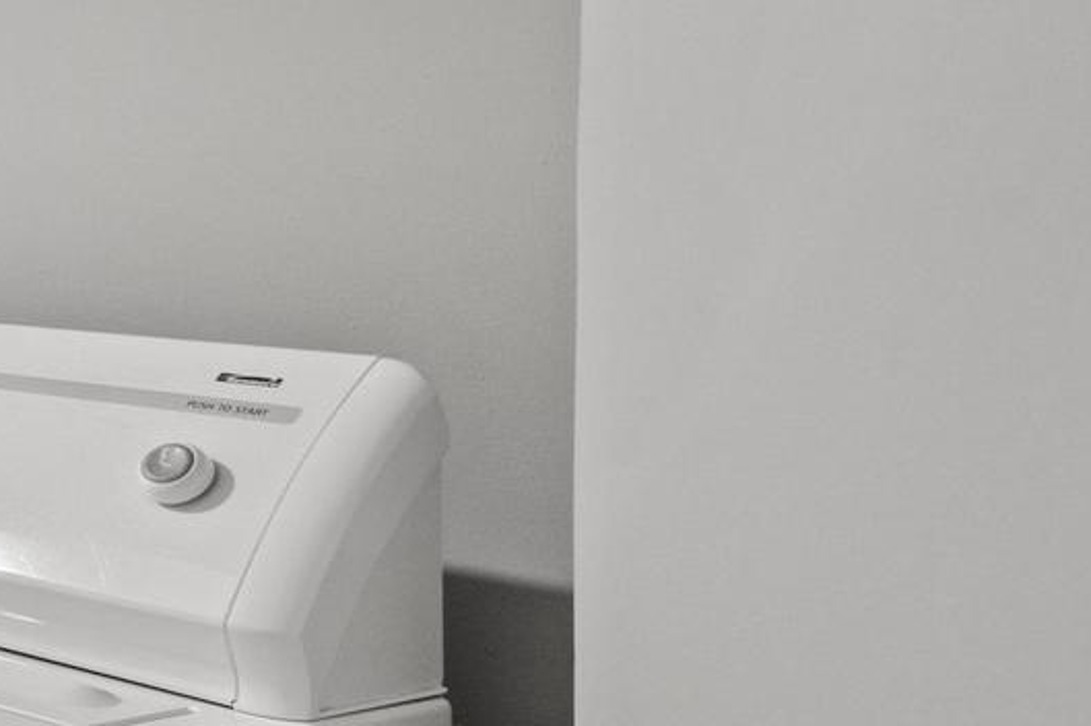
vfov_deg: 21.7
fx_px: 1878
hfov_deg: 19.9
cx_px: -1017
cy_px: 203
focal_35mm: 62
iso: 800
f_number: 9
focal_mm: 16
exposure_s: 1/2
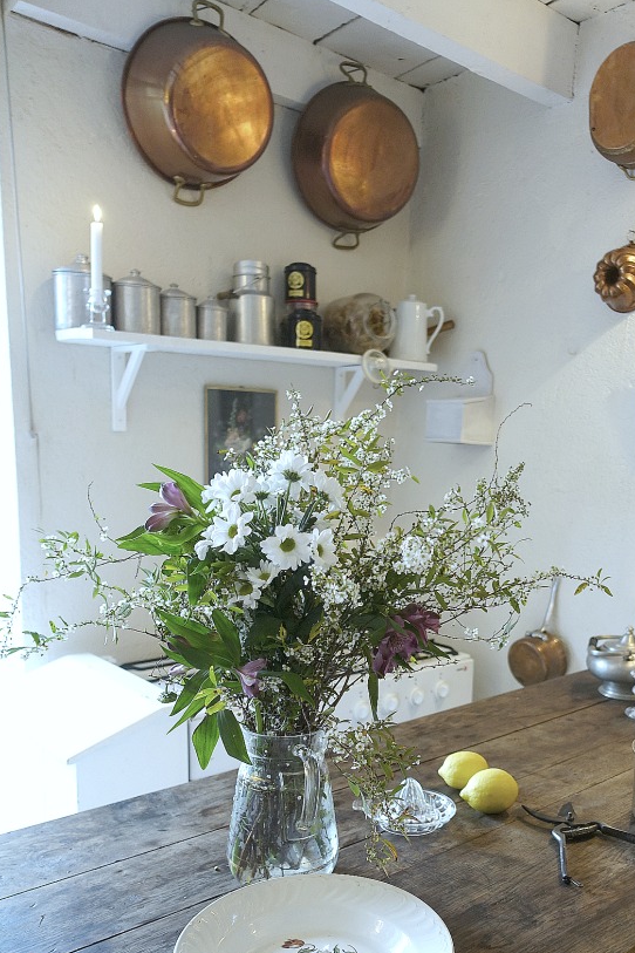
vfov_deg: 59.6
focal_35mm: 31
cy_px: 592
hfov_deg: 42.0
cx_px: 402
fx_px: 820
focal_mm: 8.8
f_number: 1.8
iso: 160
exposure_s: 1/30
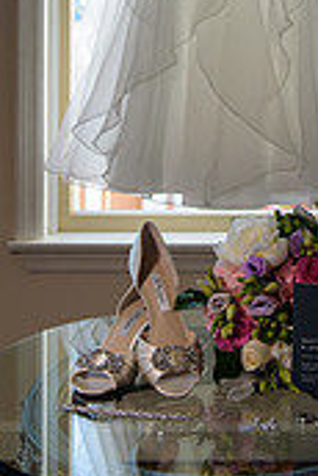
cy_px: -17
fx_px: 1177
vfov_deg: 21.9
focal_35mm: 89
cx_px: 238
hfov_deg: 15.3
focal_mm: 34
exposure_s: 1/250
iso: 400
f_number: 3.2
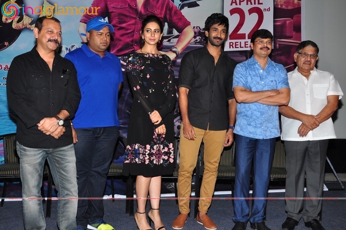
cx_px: 173
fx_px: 374
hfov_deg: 49.6
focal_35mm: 39
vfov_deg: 34.1
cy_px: 115
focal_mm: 26
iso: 500
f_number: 9
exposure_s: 1/125
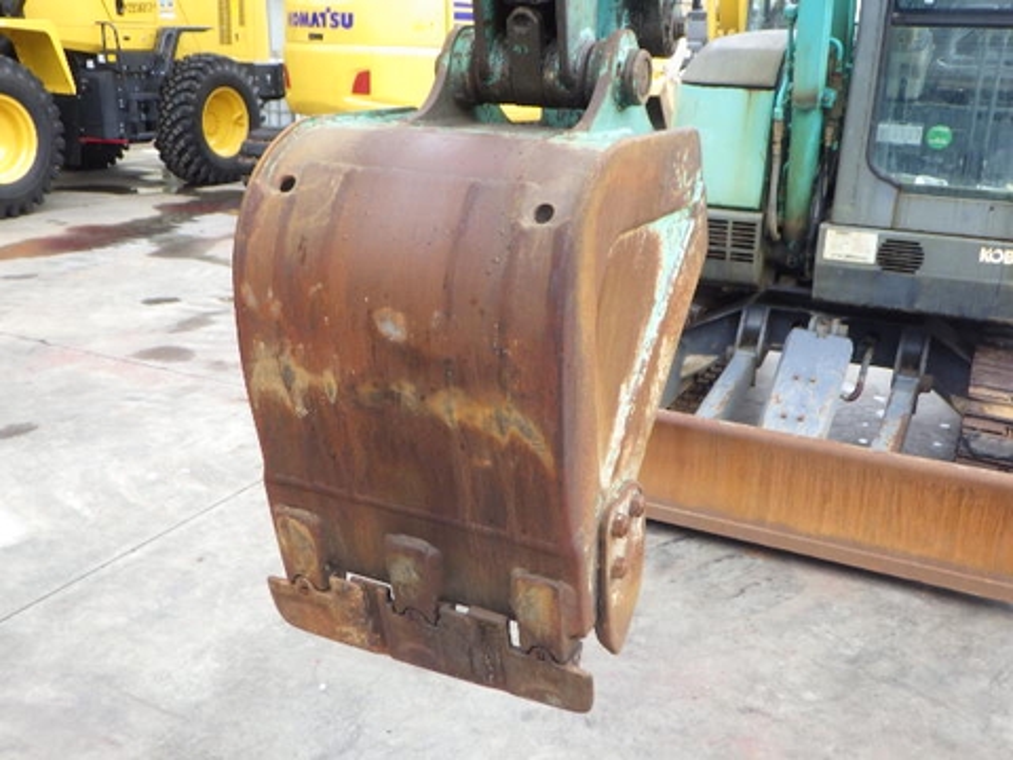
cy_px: 380
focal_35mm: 34
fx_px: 995
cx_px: 506
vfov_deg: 41.8
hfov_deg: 54.0
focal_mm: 6.1
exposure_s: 1/125
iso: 125
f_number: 3.8
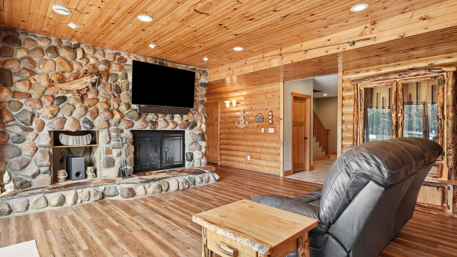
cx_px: 218
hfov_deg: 89.5
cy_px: 135
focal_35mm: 19
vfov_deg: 58.3
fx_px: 230
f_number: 9
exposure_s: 1/15
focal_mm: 17
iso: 400
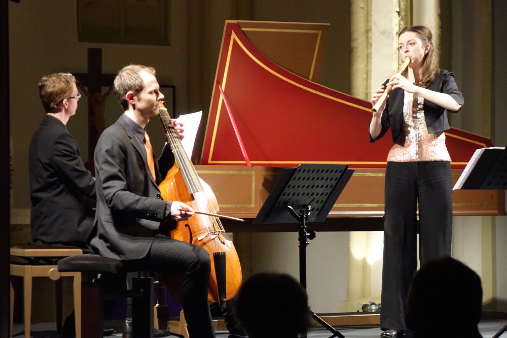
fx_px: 1901
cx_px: 254
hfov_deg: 15.2
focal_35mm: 135
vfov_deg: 10.2
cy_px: 169
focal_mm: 49.44
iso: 3200
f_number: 2.8
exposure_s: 1/125
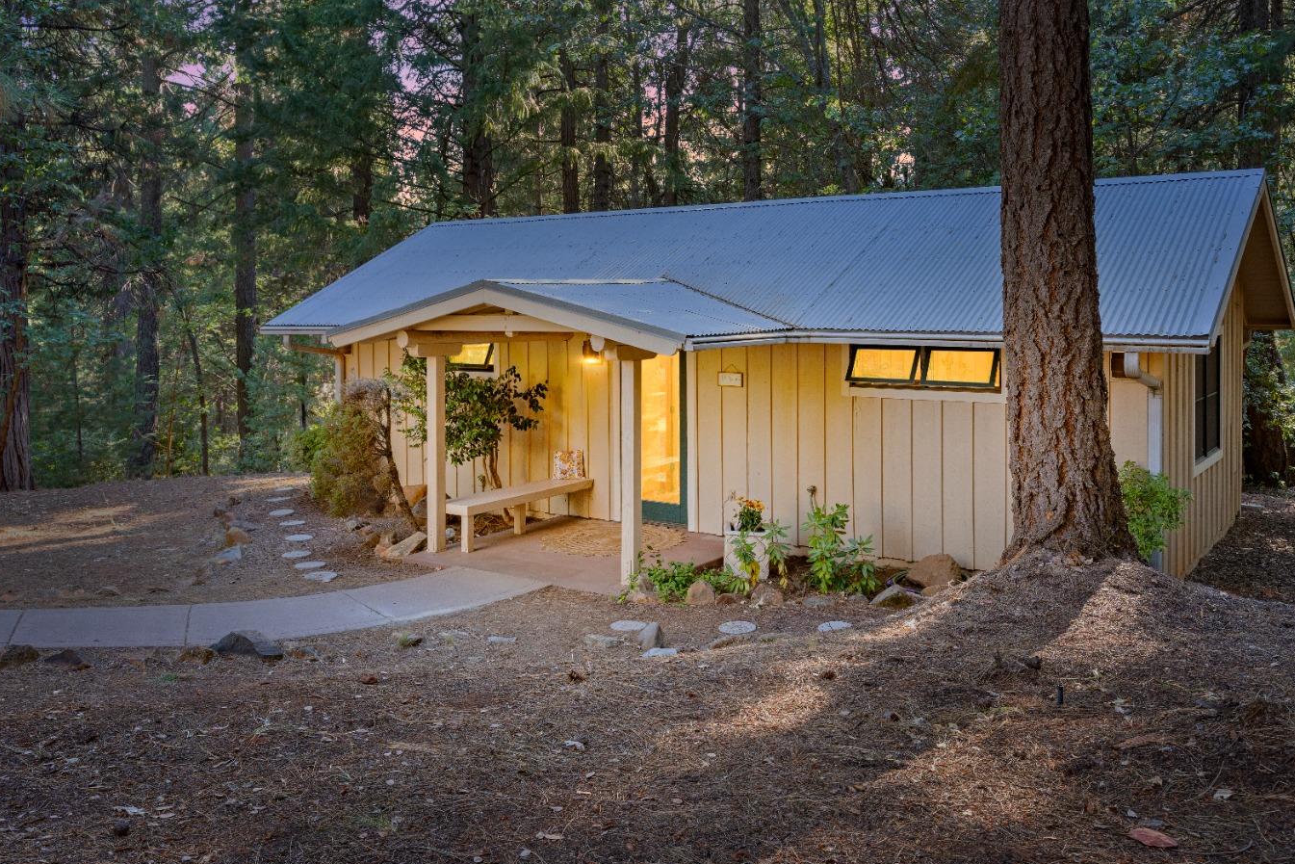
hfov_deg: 63.6
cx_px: 698
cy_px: 450
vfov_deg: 45.0
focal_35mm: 29
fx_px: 1043
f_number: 8
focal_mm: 26
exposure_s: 1/20
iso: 320
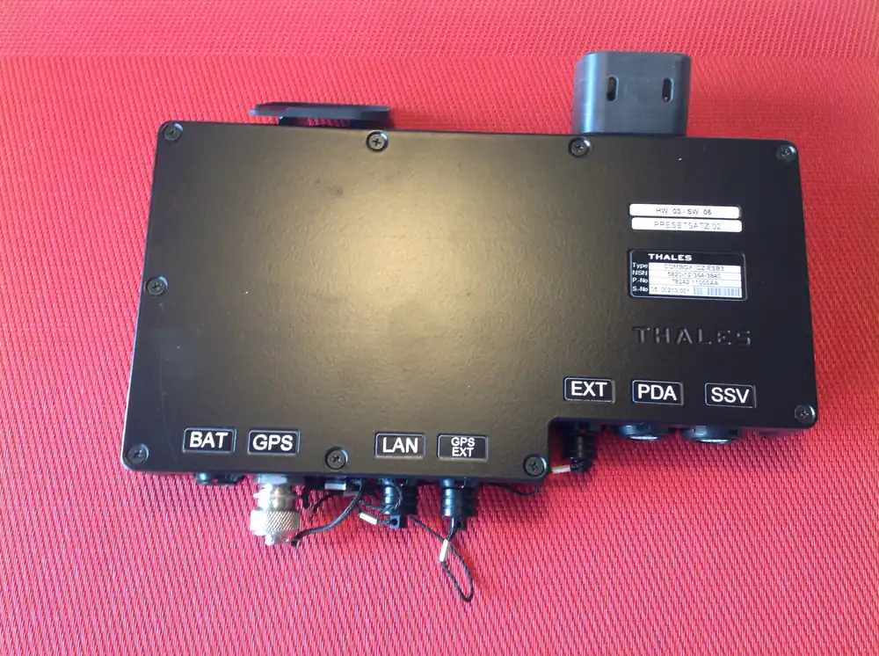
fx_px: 887
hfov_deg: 52.7
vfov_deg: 40.6
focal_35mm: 35
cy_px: 328
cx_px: 440
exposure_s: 1/15
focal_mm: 4.28
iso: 64
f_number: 2.4
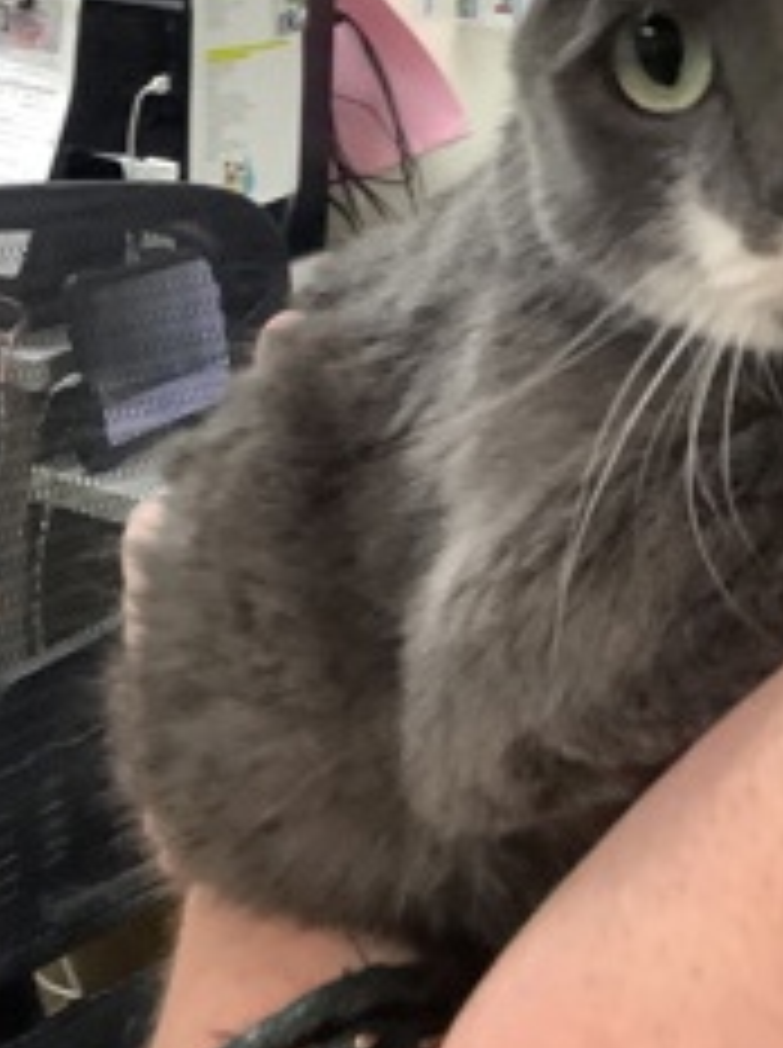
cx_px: 542
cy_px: 400
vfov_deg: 34.2
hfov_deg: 25.8
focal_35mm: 56
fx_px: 1694
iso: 250
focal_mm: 3.3
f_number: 2.4
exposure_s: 1/40
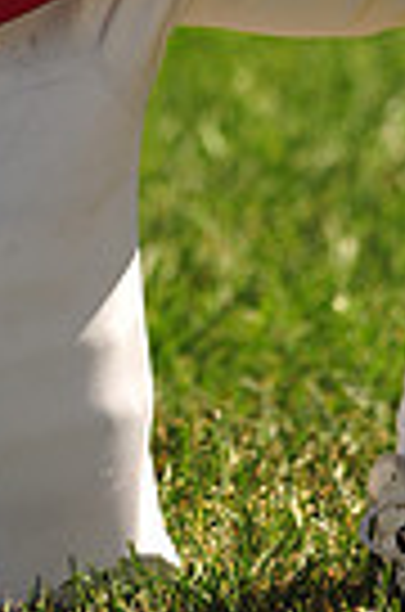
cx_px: 207
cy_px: -436
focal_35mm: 854
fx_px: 14484
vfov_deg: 2.4
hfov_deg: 1.6
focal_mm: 200
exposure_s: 1/800
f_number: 4.5
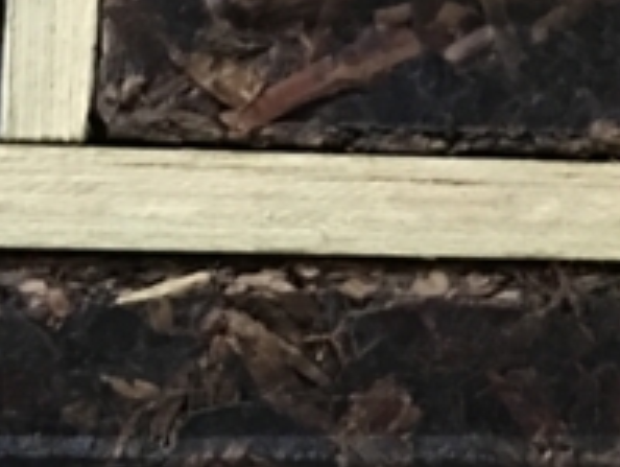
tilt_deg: -14.4
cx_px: -116
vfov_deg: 11.7
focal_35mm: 117
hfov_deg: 16.2
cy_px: 862
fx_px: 2098
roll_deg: -1.1
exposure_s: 1/4
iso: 160
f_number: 2.2
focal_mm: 4.15
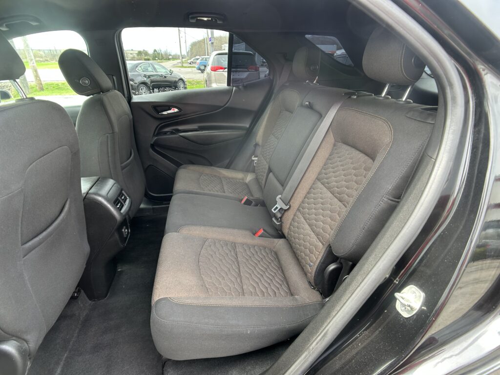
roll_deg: +1.3
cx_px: 250
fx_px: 376
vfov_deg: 53.1
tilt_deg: -23.9
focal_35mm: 26
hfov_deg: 67.3
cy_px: 188
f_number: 1.5
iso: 64
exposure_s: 1/121
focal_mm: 5.7
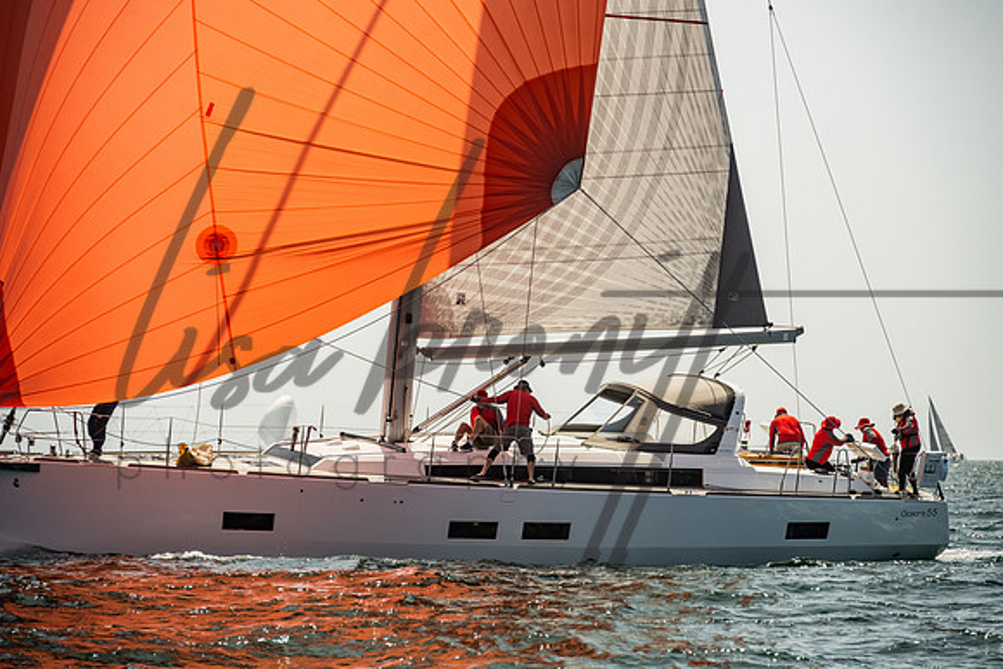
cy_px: 335
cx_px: 519
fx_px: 4735
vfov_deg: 8.1
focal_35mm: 170
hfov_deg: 12.1
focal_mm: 160
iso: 320
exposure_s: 1/1250
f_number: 6.3
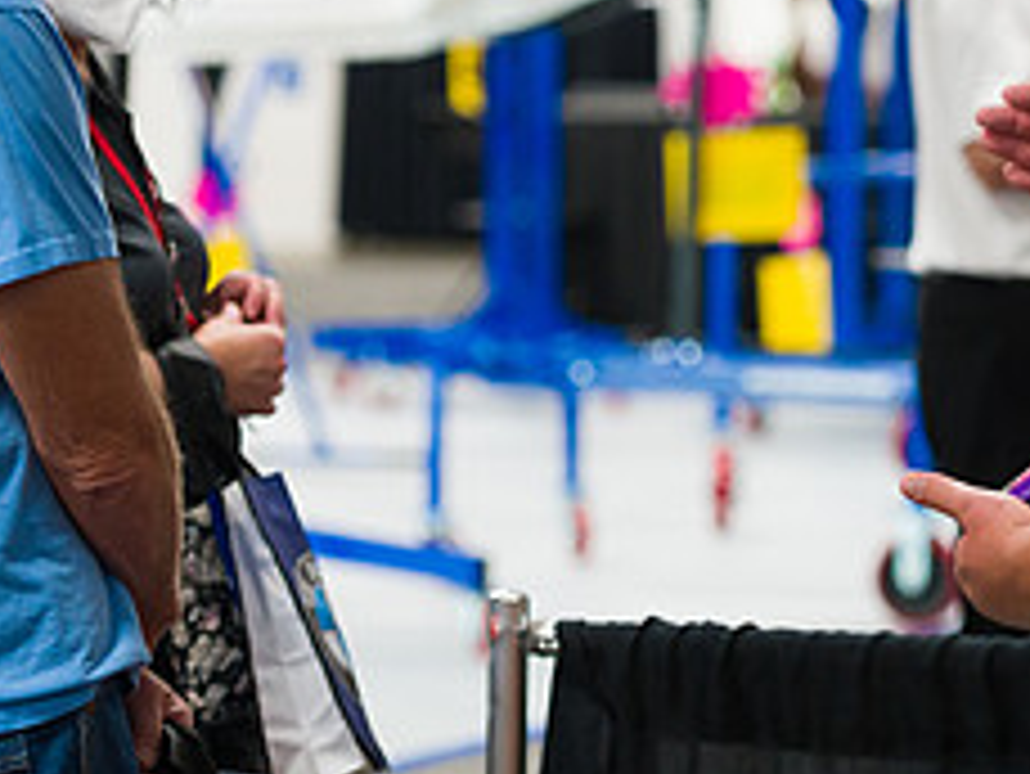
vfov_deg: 6.0
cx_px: 751
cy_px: 184
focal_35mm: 248
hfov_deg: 8.0
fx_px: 7383
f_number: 3.2
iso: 1600
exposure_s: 1/125
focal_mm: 102
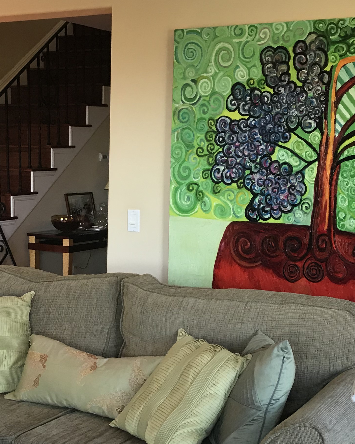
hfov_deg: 24.9
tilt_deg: -6.1
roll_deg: -1.7
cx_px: 140
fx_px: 801
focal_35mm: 61
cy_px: 246
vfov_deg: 30.9
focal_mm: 3.99
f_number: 1.8
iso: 40
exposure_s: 1/30
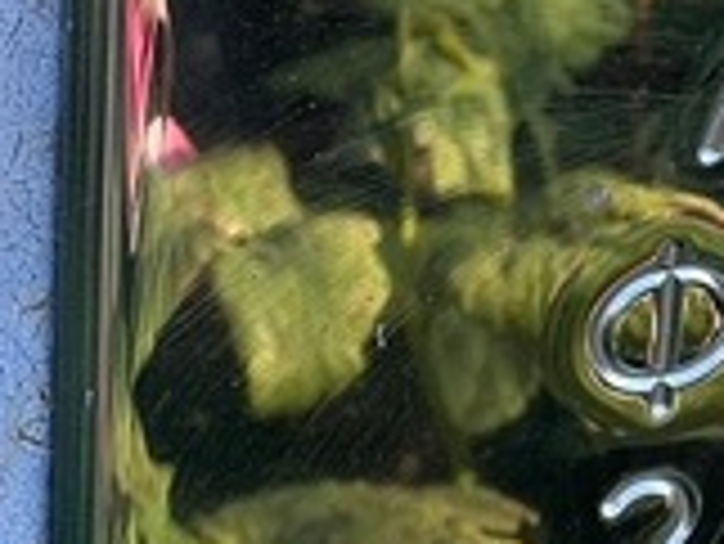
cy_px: 90
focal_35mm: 383
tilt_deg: -38.5
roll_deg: -10.7
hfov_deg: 5.1
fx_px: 8016
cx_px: 1349
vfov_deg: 3.9
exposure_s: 1/99
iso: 40
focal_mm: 9
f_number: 2.8
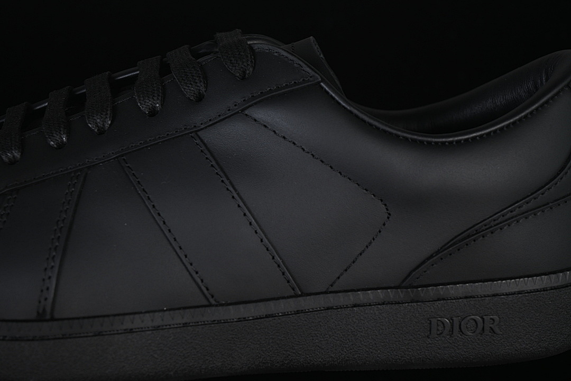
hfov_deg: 27.0
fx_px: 1189
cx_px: 286
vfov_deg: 18.2
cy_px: 190
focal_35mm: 75
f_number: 6.3
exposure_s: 1/40
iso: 160
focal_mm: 50
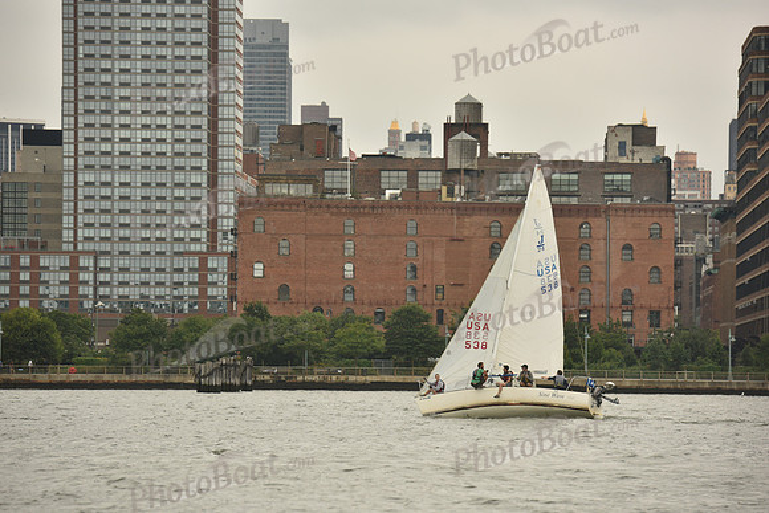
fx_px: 3632
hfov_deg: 12.1
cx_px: 384
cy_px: 256
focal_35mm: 170
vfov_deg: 8.1
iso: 320
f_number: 6.3
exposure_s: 1/1600
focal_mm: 170
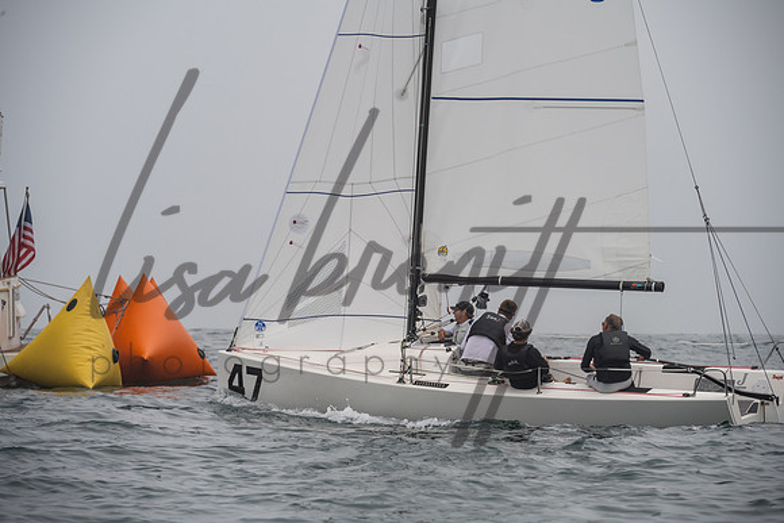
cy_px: 262
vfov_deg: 6.9
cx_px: 392
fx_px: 4356
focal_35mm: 200
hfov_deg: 10.3
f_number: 9
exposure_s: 1/1250
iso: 800
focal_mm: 200
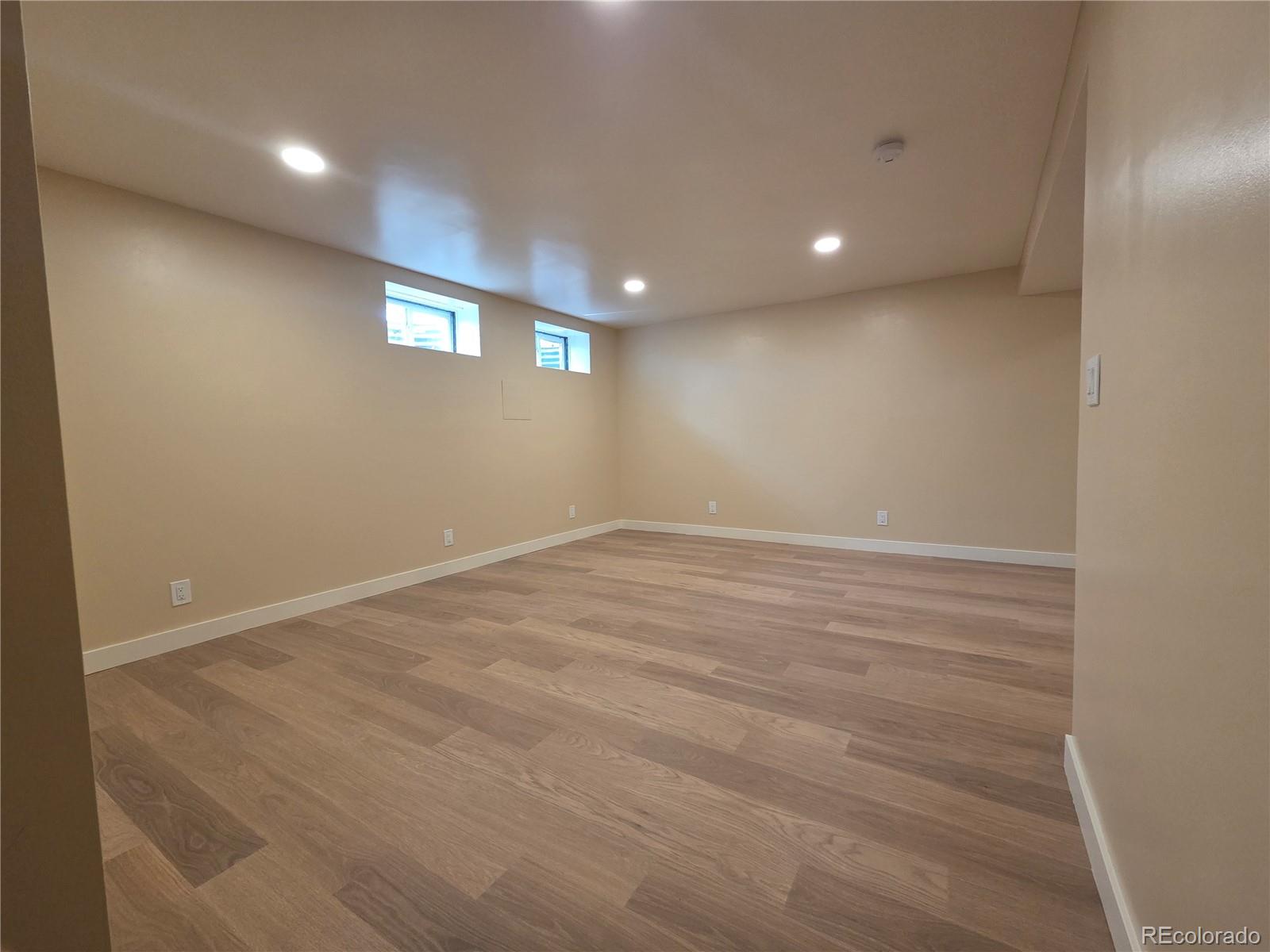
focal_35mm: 13
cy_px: 476
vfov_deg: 89.9
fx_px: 477
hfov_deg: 106.2
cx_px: 635
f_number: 2.2
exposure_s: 1/60
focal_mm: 2.2
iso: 200
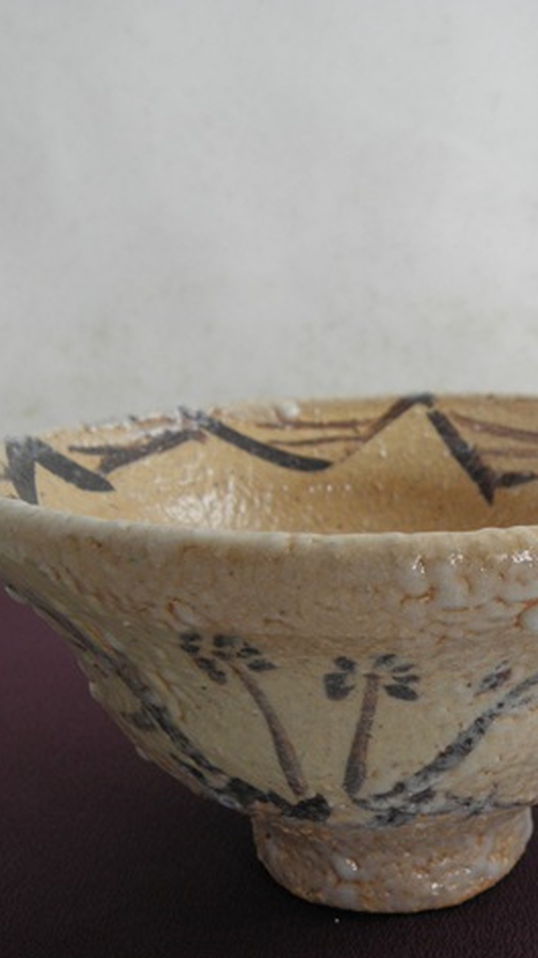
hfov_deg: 25.0
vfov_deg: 44.6
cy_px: 483
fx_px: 1168
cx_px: 509
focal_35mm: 46
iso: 125
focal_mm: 5.52
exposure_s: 1/20
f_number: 3
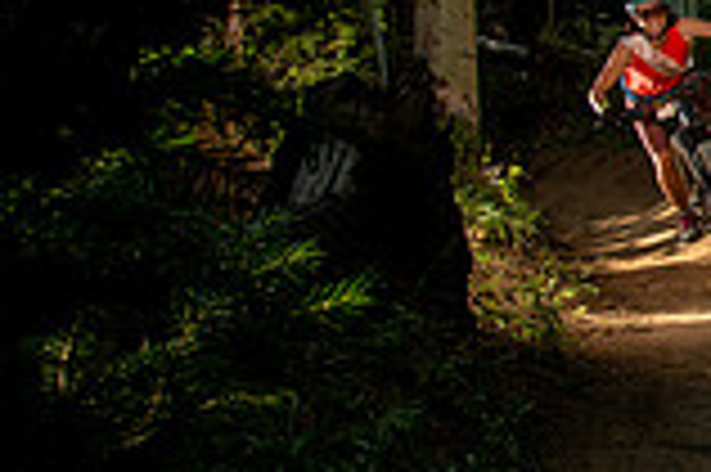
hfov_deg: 16.8
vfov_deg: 13.3
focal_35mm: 102
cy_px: 27
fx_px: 2012
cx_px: 1264
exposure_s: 1/320
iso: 500
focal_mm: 27
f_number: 10
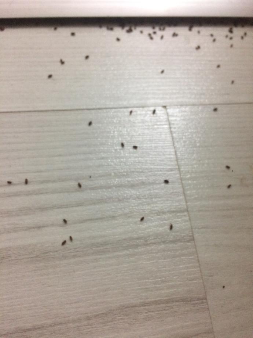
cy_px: 169
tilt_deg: -66.7
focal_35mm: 29
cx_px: 126
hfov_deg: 48.2
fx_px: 283
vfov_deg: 61.7
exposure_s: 1/17
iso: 250
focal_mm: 4.15
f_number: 2.2
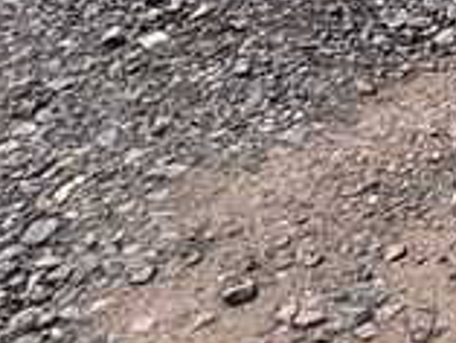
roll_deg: -1.2
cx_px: 854
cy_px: -548
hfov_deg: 16.2
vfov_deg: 11.5
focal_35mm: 99
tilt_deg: -1.5
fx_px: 1305
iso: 50
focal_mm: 2.22
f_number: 2.2
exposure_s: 1/2146
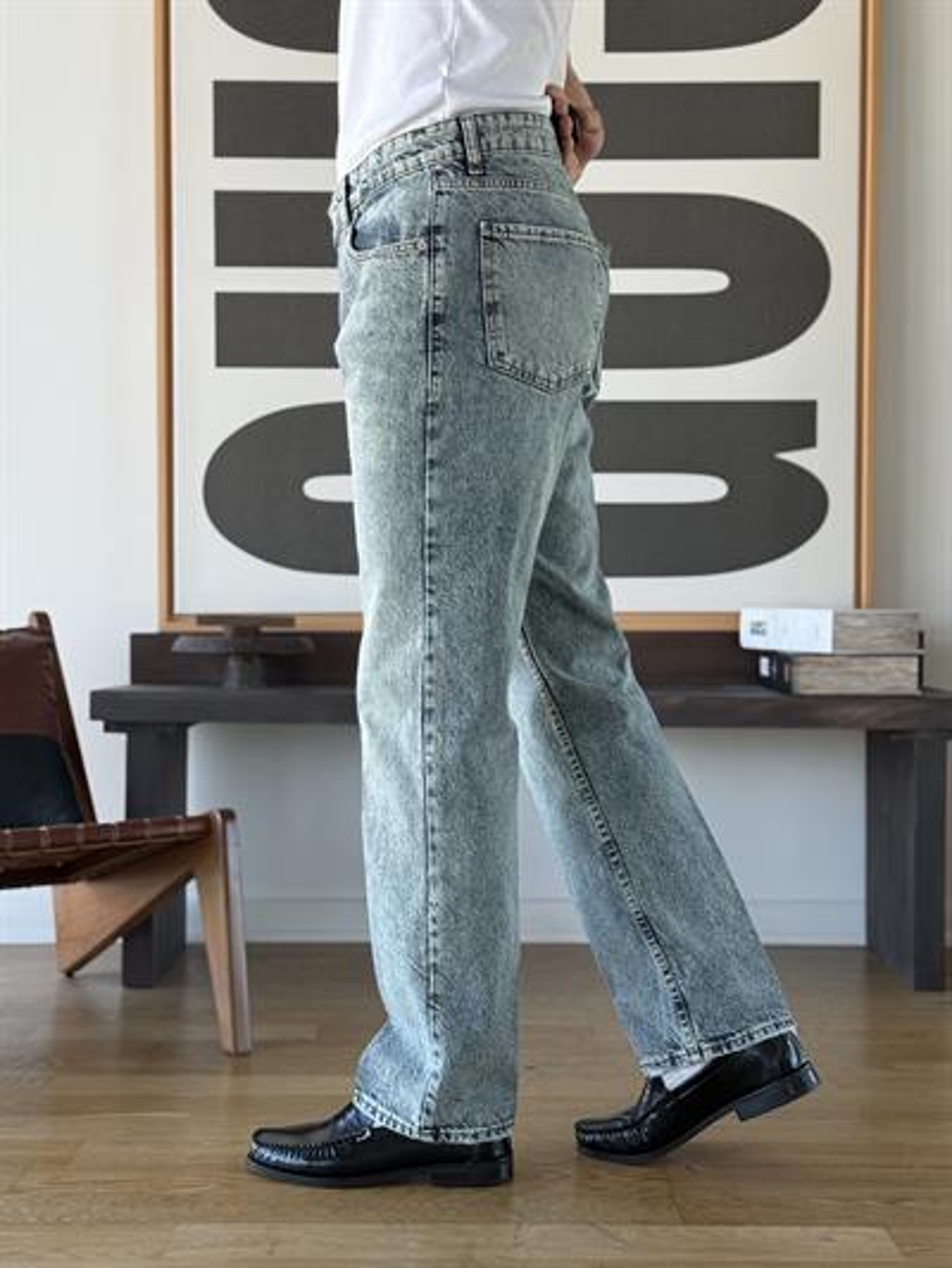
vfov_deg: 39.6
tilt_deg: -1.1
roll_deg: -0.4
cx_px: 476
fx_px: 1759
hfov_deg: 30.3
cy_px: 634
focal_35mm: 48
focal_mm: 6.76
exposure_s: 1/215
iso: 80
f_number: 1.78
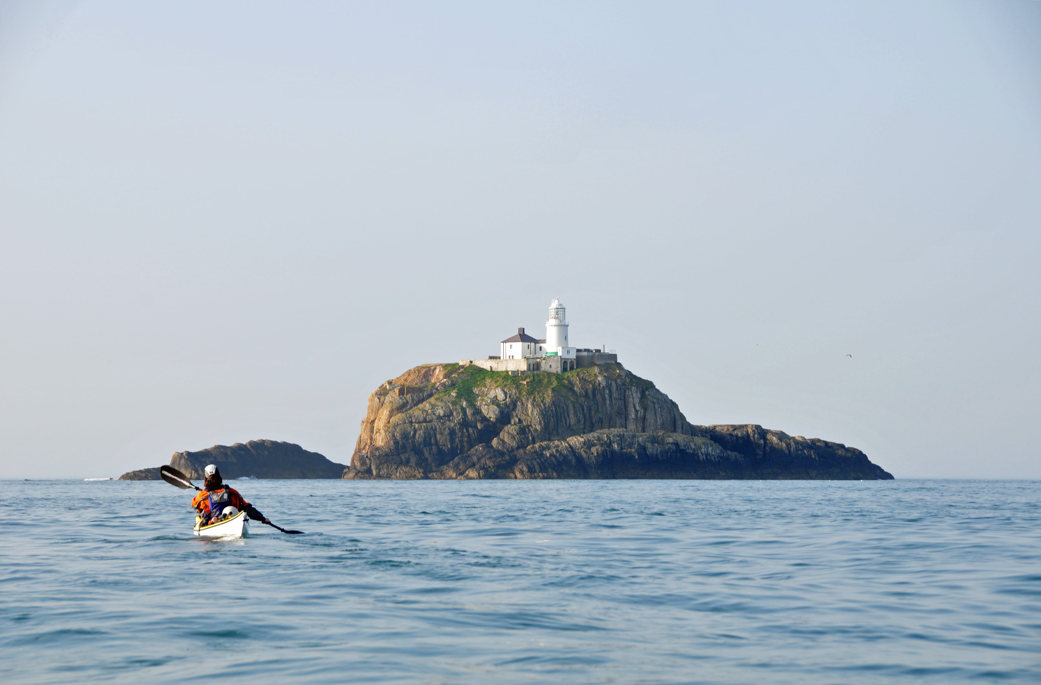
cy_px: 342
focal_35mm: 123
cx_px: 520
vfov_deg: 11.0
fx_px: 3543
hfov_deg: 16.7
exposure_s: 1/320
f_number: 9
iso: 200
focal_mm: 82
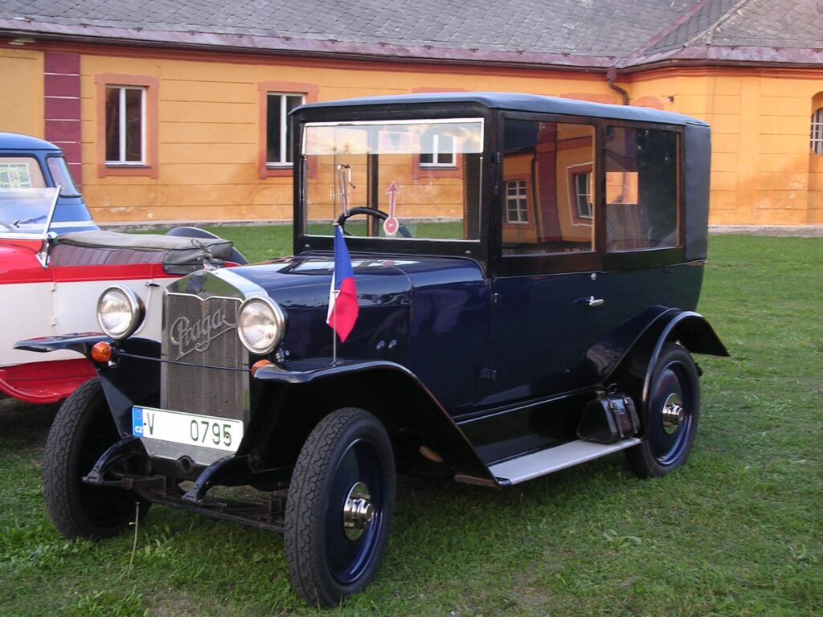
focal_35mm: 56
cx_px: 412
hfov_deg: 34.3
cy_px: 308
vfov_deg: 26.1
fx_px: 1331
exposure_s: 1/30
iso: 100
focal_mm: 8.5
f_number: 3.3
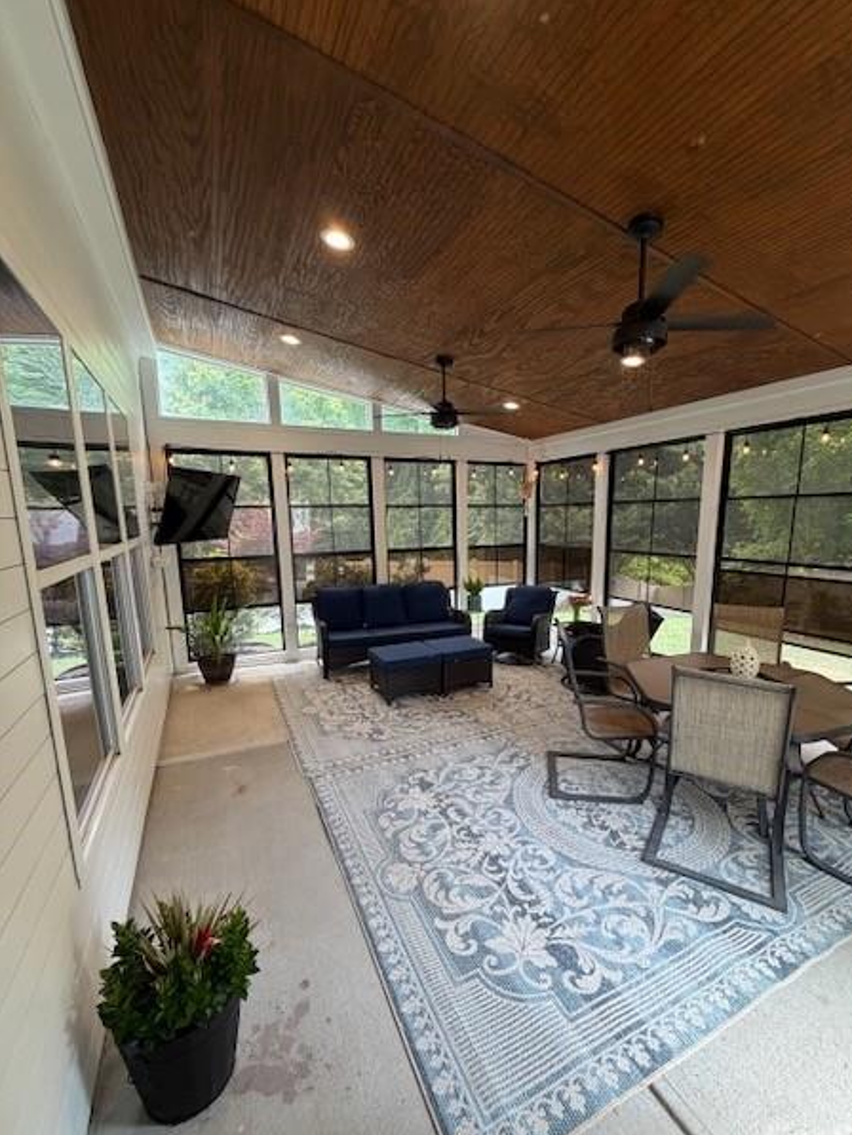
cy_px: 603
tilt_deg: -10.6
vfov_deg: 98.0
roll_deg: +0.2
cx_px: 455
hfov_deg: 81.7
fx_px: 492
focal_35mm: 15
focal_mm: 2.22
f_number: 2.2
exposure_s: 1/120
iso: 125
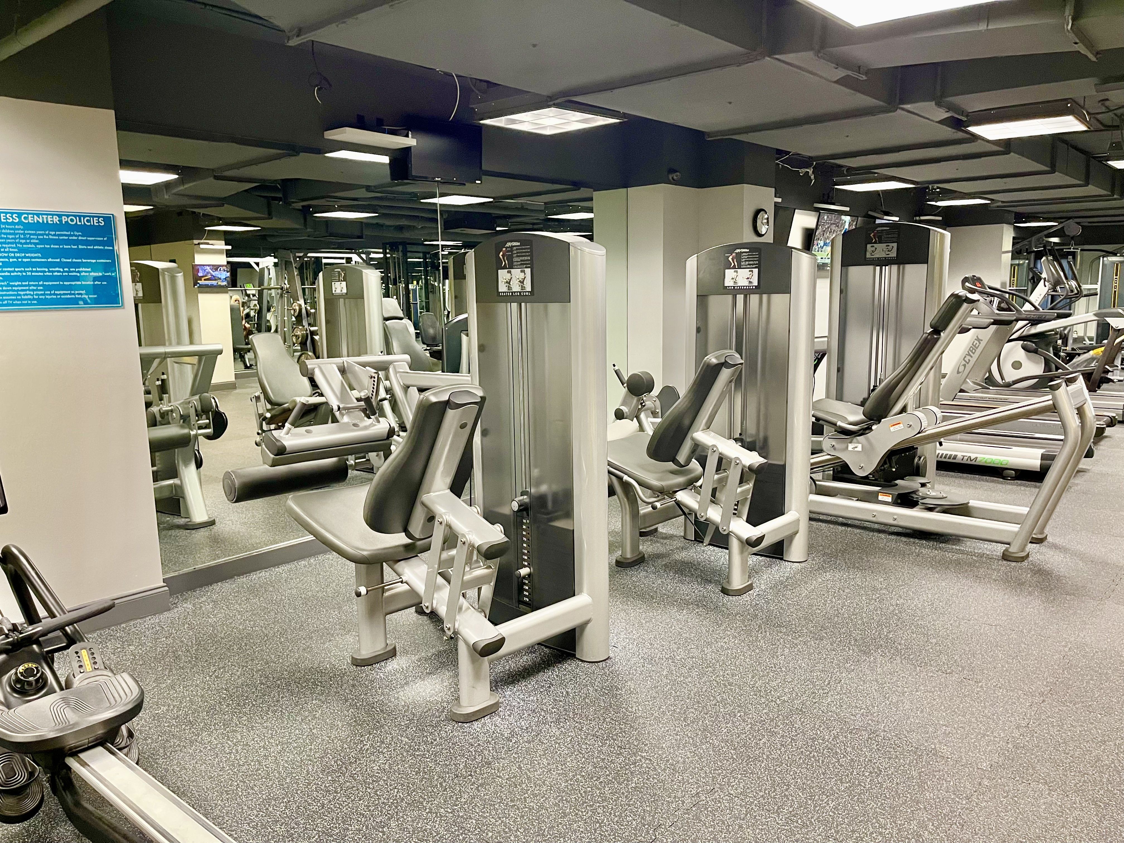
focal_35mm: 26
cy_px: 422
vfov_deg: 53.1
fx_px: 844
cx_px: 562
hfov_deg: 67.3
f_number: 1.6
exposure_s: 1/60
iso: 400
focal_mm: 5.1
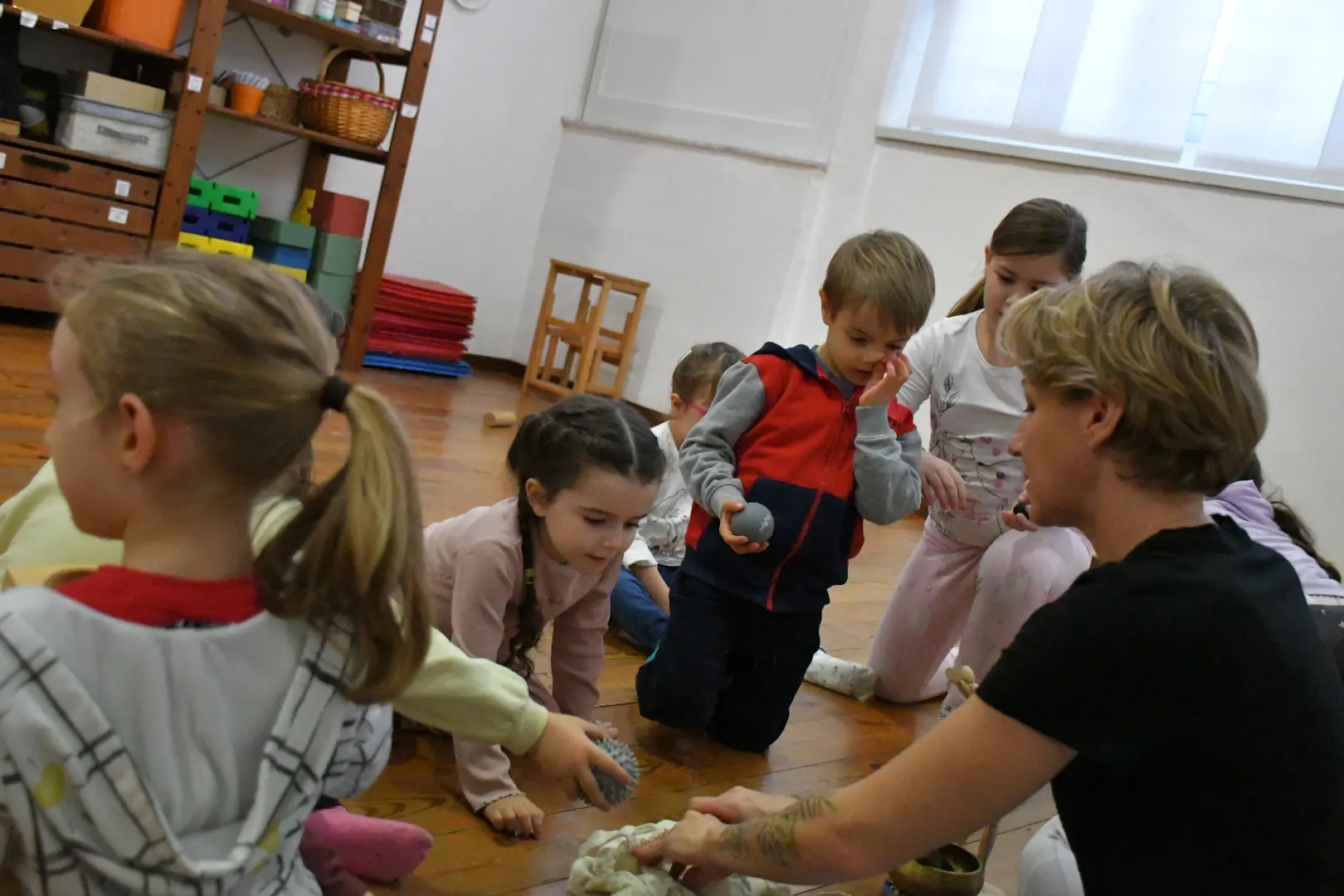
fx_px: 1344
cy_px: 448
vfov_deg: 36.9
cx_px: 672
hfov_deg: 53.1
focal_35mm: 36
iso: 12800
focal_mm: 24
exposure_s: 1/250
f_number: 3.8
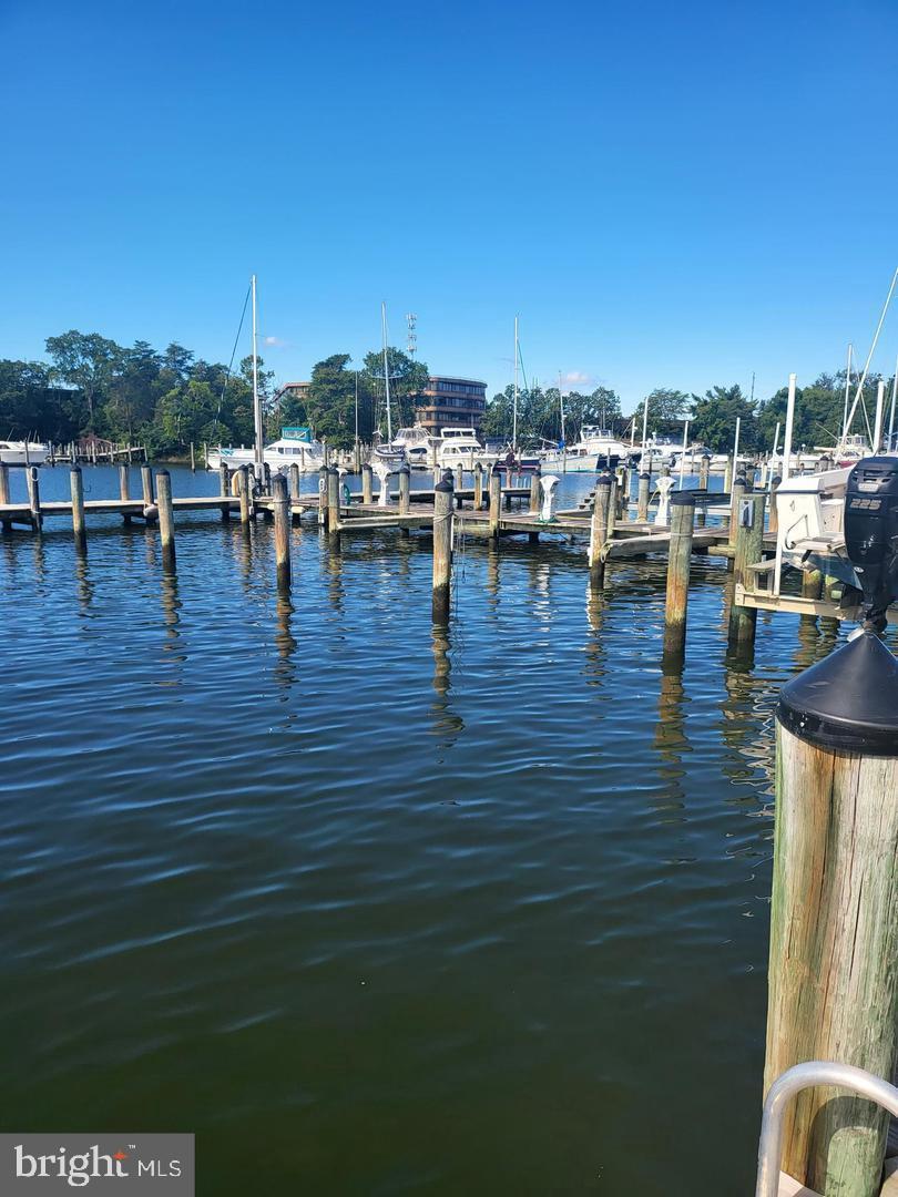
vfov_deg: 71.6
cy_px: 598
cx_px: 449
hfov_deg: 56.8
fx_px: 830
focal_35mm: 24
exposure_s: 1/1376
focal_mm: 5
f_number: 1.8
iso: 40
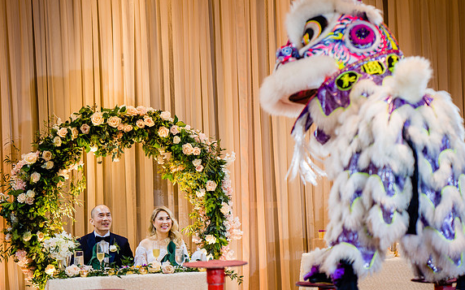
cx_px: 218
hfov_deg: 22.3
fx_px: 1178
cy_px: 139
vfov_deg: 14.0
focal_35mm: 93
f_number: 2.2
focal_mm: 85
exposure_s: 1/200
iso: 1000
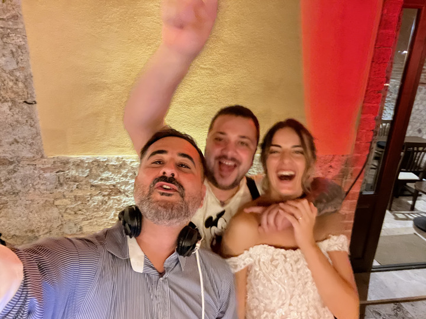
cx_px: 213
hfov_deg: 73.9
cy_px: 160
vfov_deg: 58.9
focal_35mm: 23
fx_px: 283
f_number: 2.2
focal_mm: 2.71
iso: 1600
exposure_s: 1/15
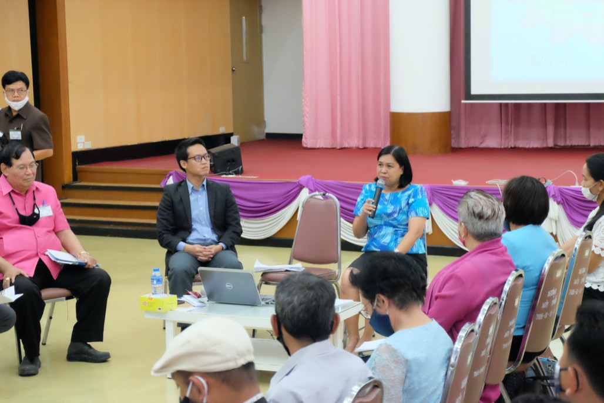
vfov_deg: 18.2
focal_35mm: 75
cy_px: 202
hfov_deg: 27.0
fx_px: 1258
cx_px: 302
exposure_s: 1/85
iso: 6400
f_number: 5.6
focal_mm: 50
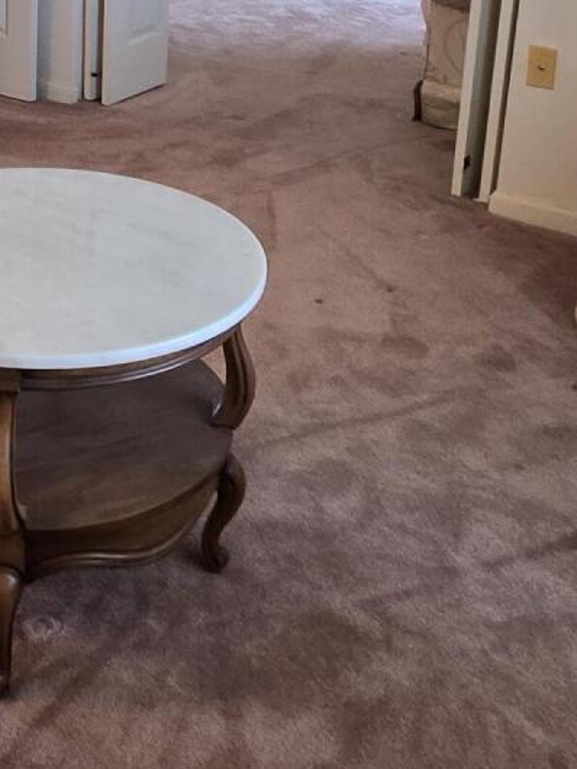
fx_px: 1089
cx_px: 52
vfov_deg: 36.2
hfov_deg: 28.5
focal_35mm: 49
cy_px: 56
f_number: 2.2
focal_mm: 2.2
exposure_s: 1/60
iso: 100
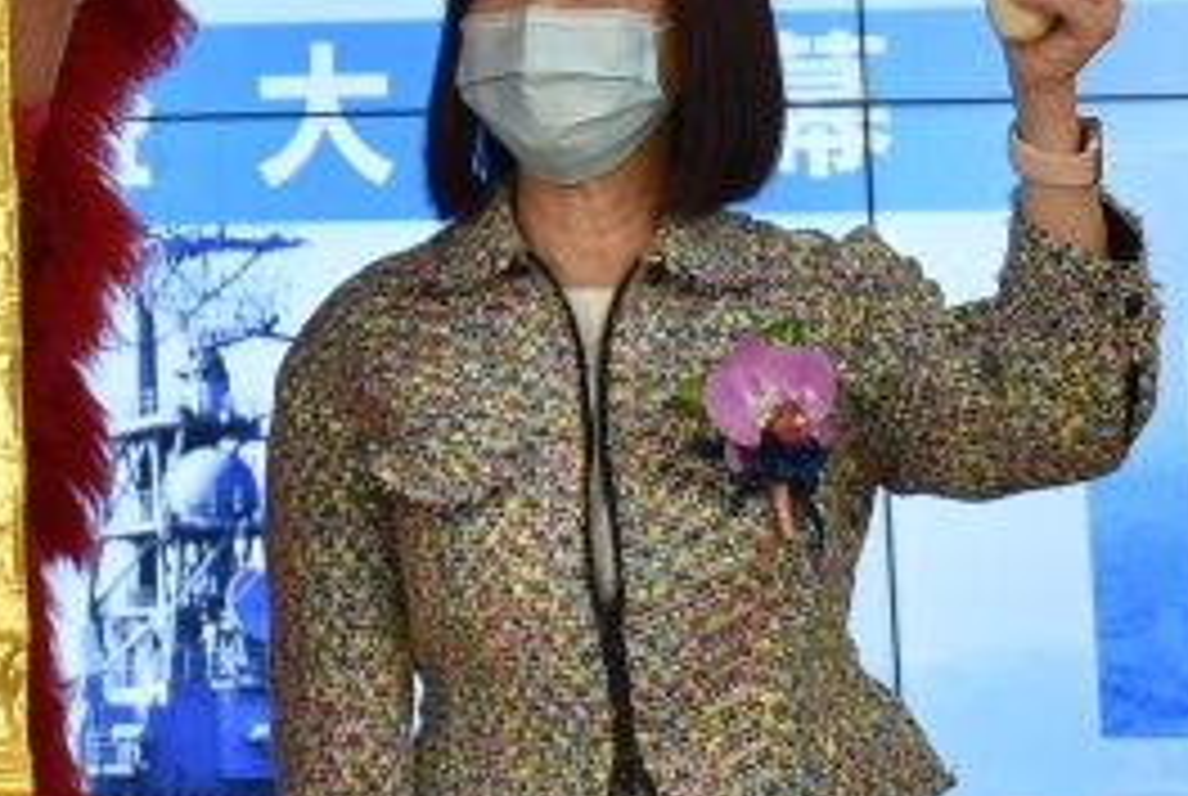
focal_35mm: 165
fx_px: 5455
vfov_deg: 8.0
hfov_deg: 12.0
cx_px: -385
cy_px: -688
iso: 400
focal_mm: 27
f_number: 5
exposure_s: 1/125
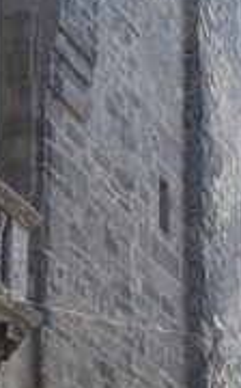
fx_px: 1529
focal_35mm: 145
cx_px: 297
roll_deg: +1.6
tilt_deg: +16.8
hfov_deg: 8.9
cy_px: 468
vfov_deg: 14.0
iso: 100
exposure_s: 1/4405
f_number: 1.78
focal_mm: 6.86
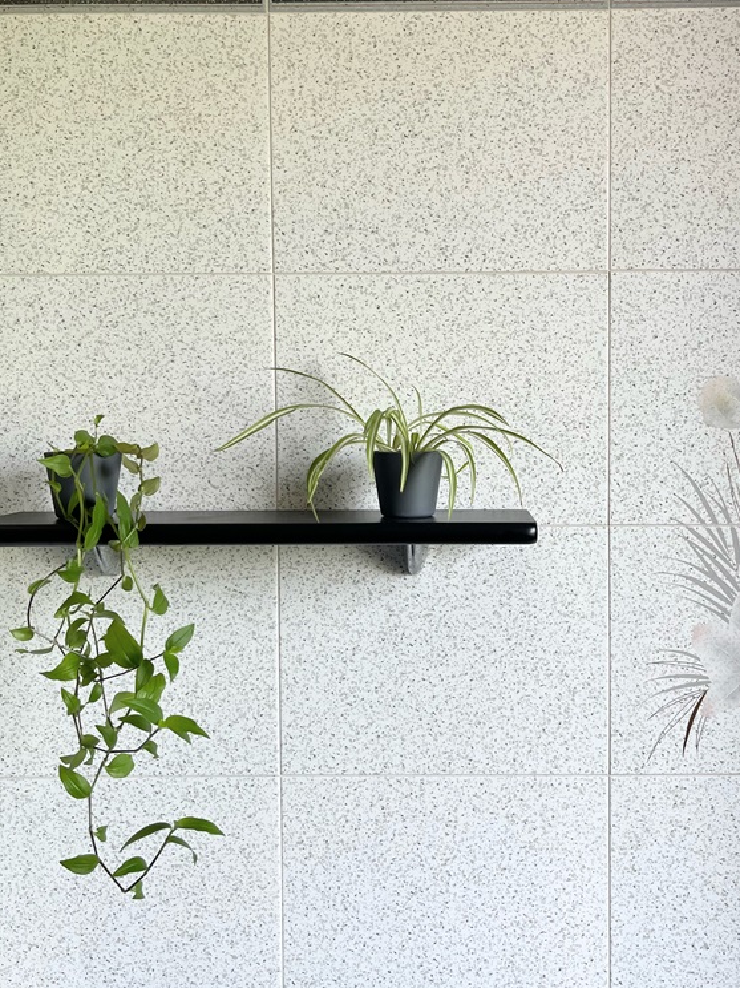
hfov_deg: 40.5
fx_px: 998
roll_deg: -0.5
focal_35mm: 35
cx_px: 450
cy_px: 467
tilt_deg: -3.7
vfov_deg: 52.6
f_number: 1.6
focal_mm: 5.1
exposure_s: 1/121
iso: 80
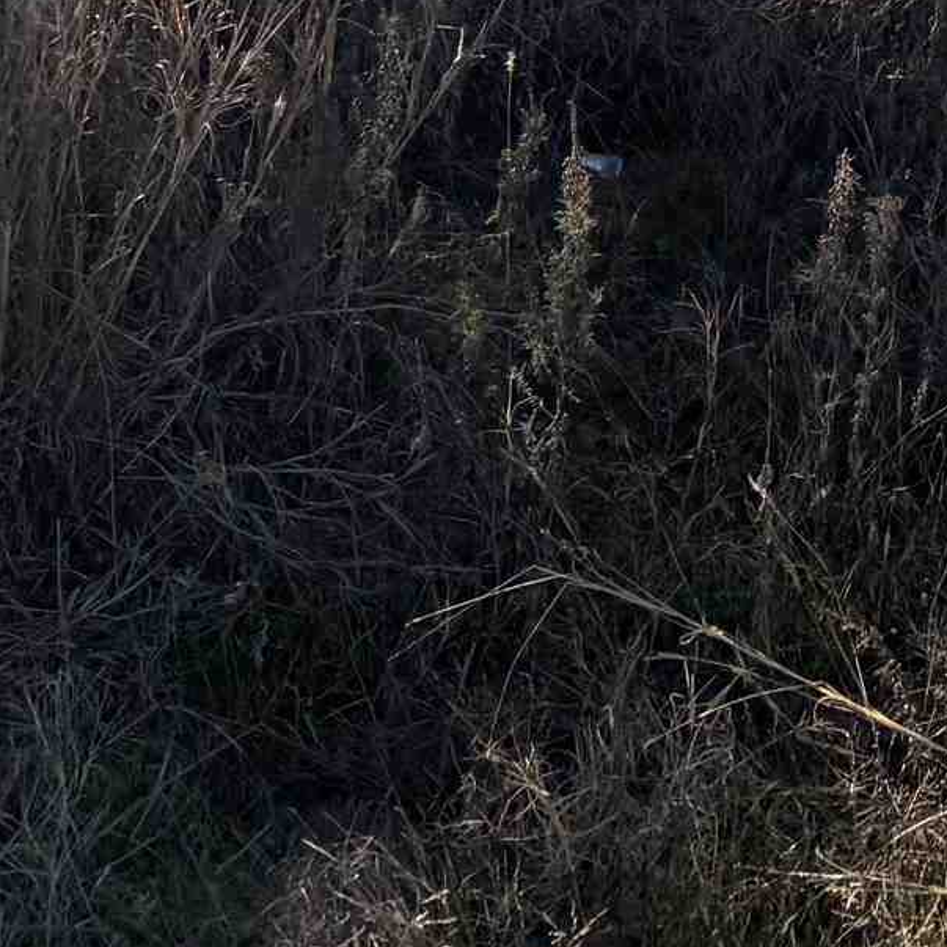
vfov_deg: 14.3
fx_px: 3343
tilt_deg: -3.0
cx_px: 803
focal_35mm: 108
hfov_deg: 16.0
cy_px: -721
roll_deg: +2.3
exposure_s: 1/6173
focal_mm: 6.76
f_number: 1.78
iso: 100
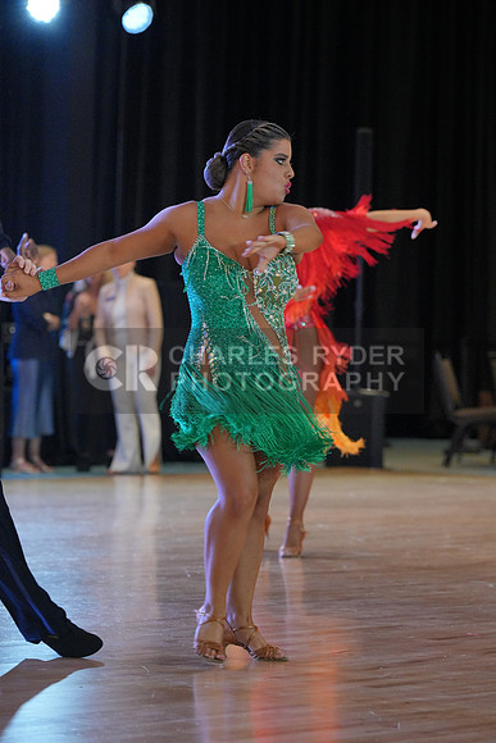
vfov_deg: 13.5
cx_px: 248
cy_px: 372
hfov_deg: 9.0
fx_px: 3139
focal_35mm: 152
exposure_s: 1/400
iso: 4000
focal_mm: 152
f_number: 5
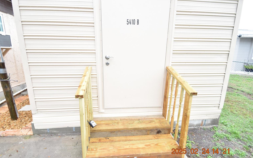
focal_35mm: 16
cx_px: 123
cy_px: 76
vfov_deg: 71.2
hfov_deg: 97.8
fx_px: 110
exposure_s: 1/80
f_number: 4.5
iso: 400
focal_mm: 10
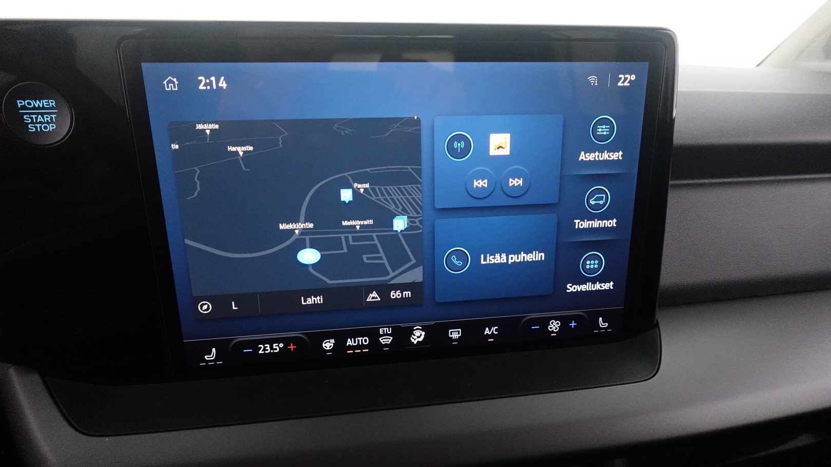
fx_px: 463
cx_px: 416
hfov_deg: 83.8
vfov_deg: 53.6
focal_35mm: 21
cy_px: 228
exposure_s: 1/80
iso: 2500
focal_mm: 7.6
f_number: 2
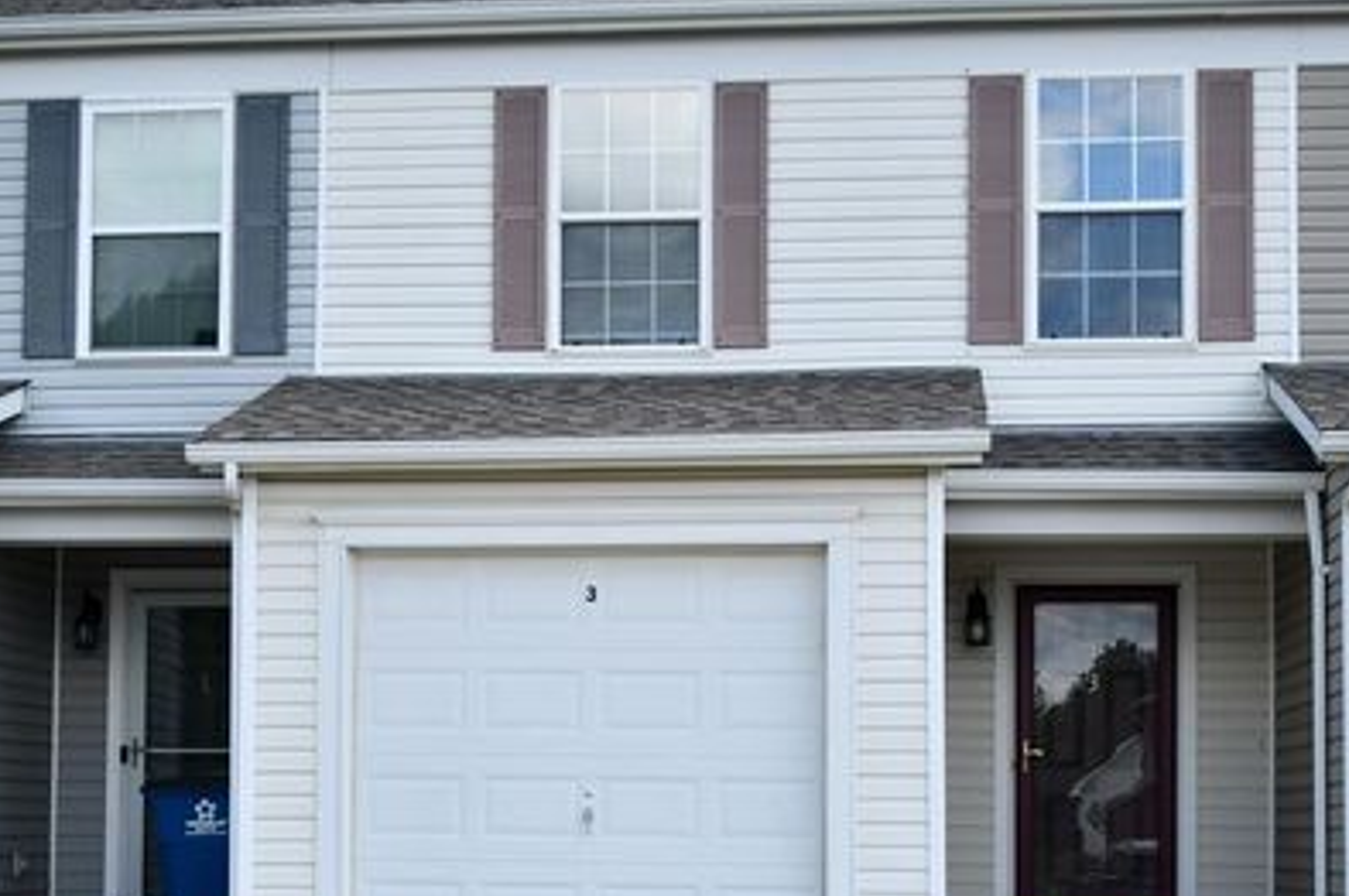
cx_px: 767
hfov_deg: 41.9
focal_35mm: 47
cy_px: 474
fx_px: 1760
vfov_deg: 28.6
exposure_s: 1/800
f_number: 4
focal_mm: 25
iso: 160
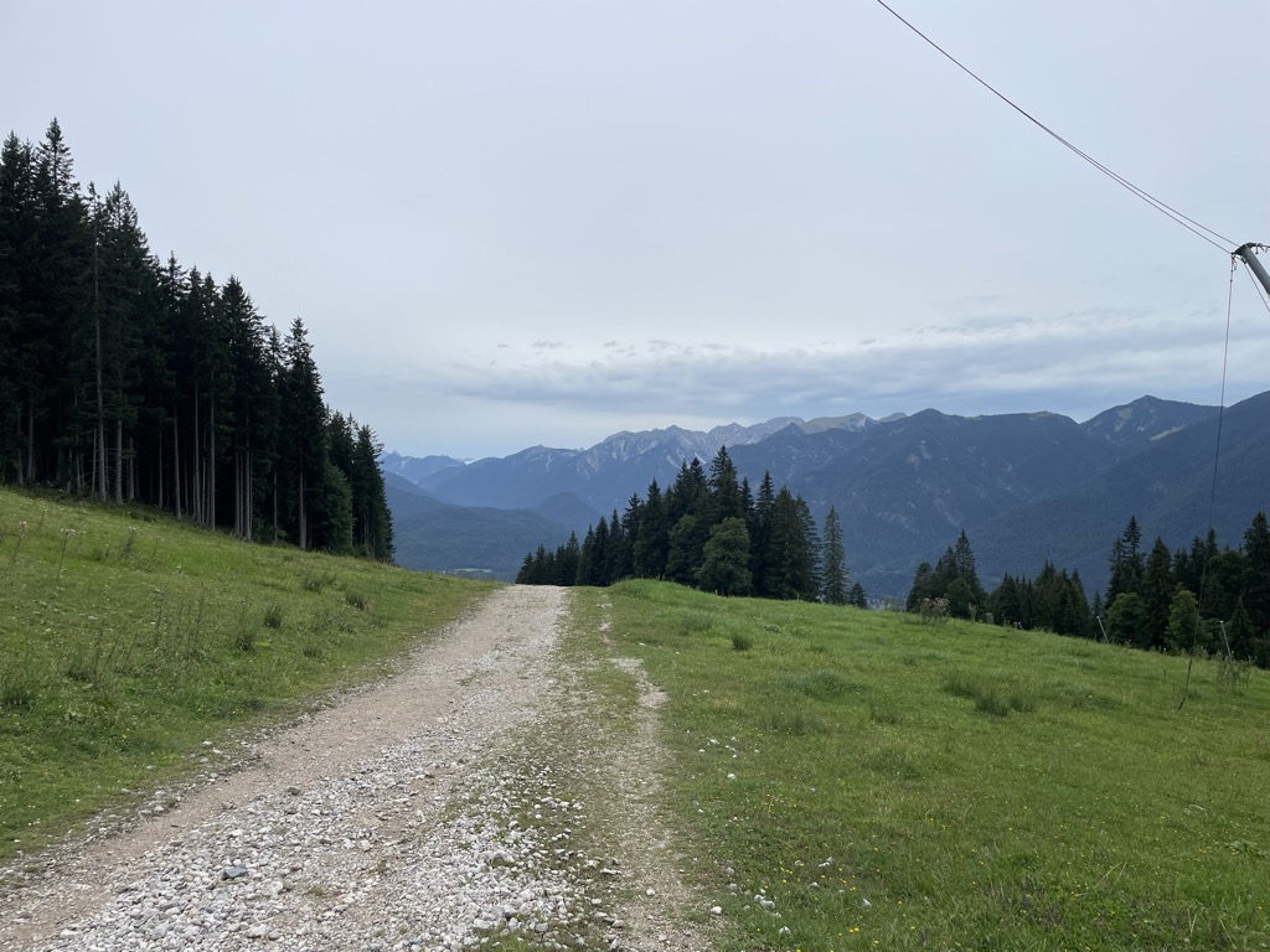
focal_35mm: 26
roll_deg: +0.6
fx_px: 954
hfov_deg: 67.3
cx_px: 635
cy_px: 476
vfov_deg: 53.1
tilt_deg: +0.0
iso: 32
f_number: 1.6
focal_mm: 4.2
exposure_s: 1/2451
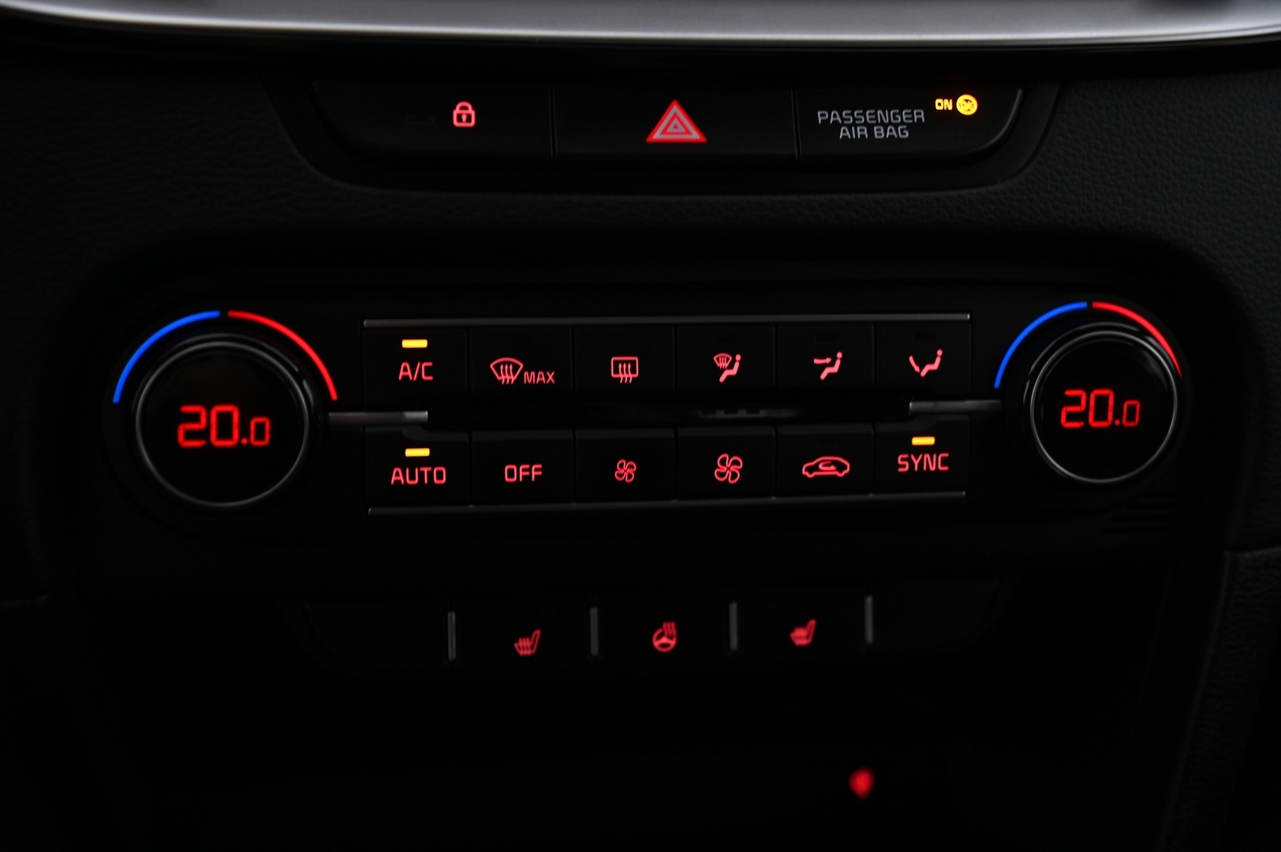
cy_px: 426
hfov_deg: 41.1
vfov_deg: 28.0
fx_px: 1707
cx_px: 640
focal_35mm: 48
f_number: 4
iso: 2000
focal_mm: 48
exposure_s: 1/25
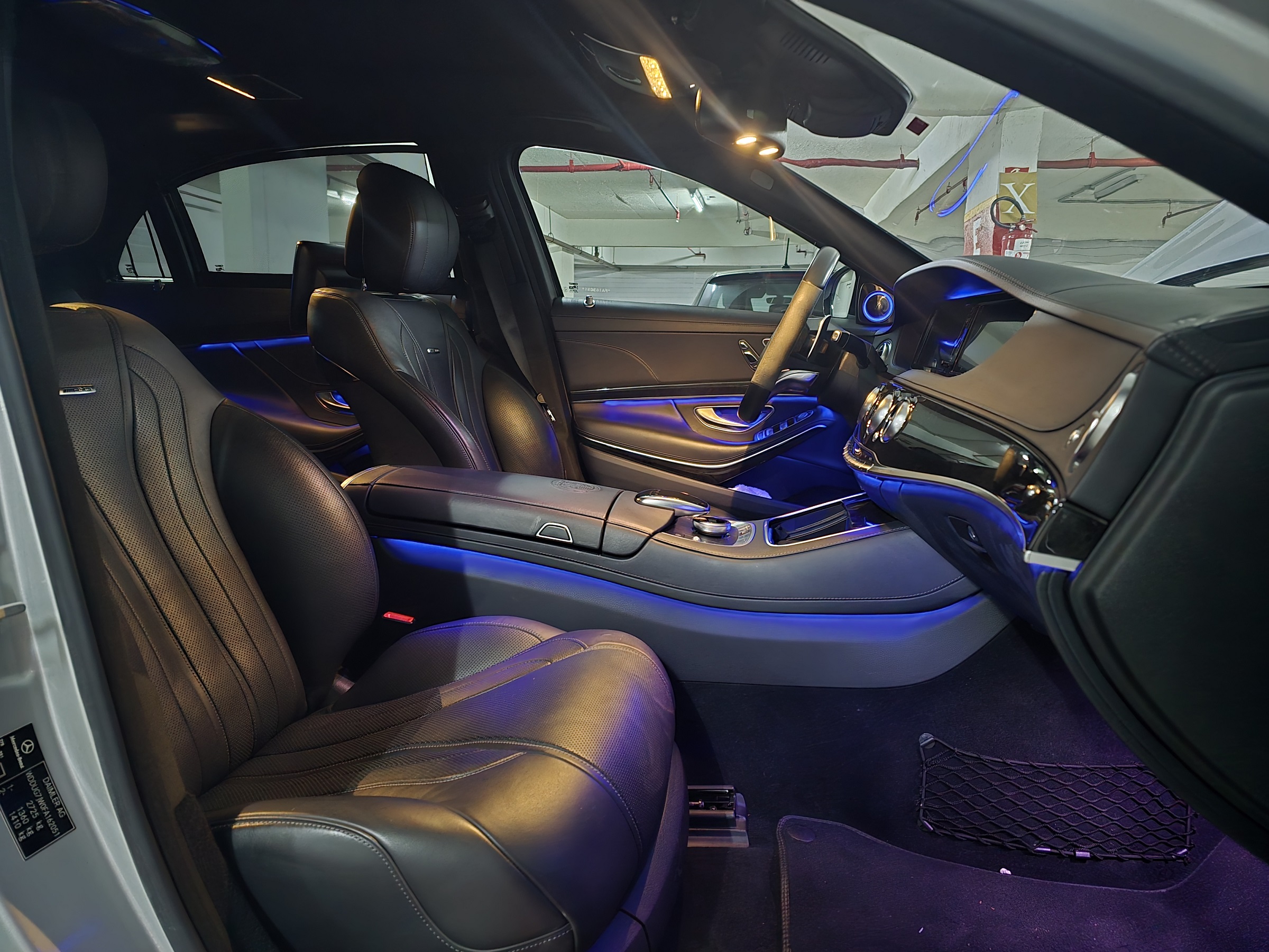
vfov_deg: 58.9
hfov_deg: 73.9
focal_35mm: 23
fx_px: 843
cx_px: 634
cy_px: 476
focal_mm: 6.3
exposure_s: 1/15
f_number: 1.7
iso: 2500
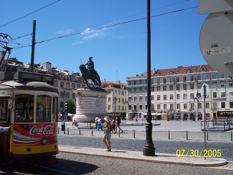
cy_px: 88
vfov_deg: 37.7
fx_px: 256
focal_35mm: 38
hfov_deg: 49.0
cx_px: 116
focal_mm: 8
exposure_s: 1/700
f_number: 4.8
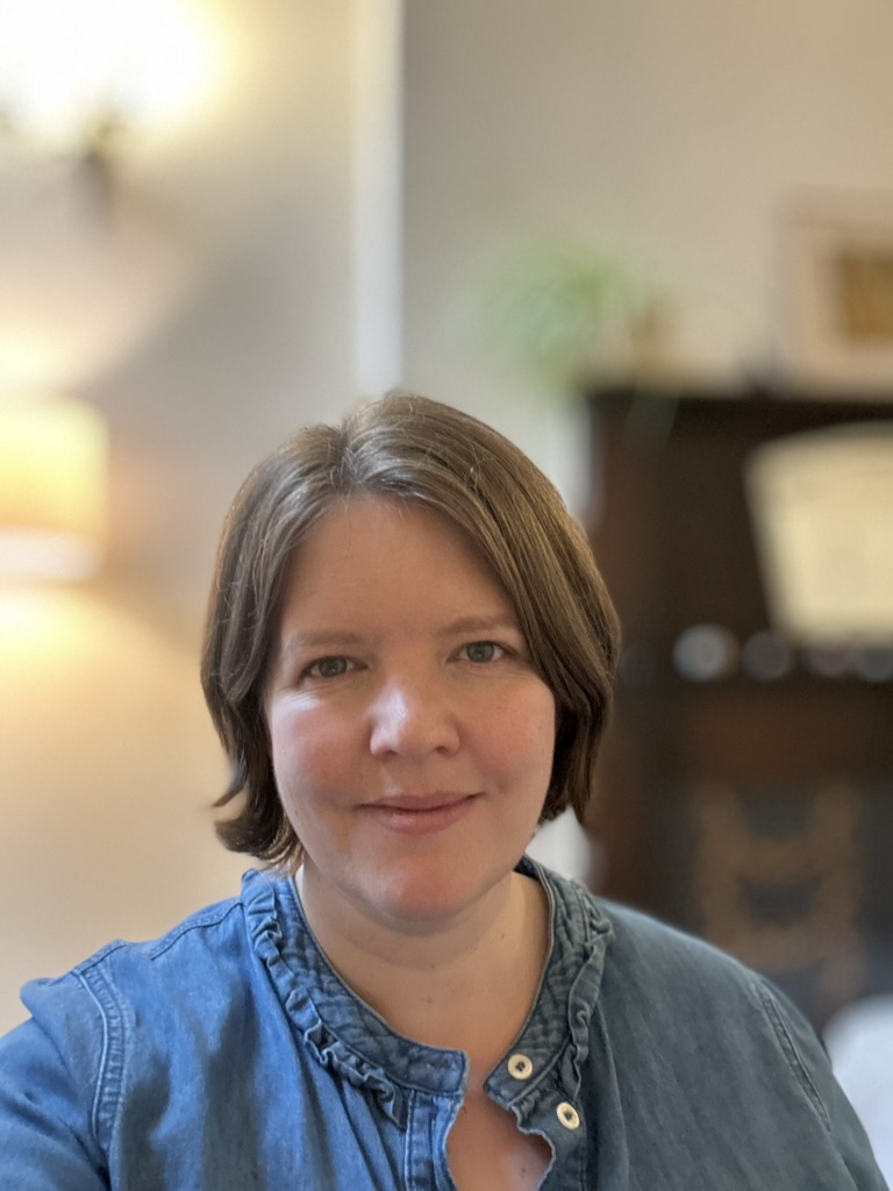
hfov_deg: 46.8
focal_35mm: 30
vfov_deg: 60.0
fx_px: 1032
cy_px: 596
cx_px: 446
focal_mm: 2.69
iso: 320
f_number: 1.9
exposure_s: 1/33
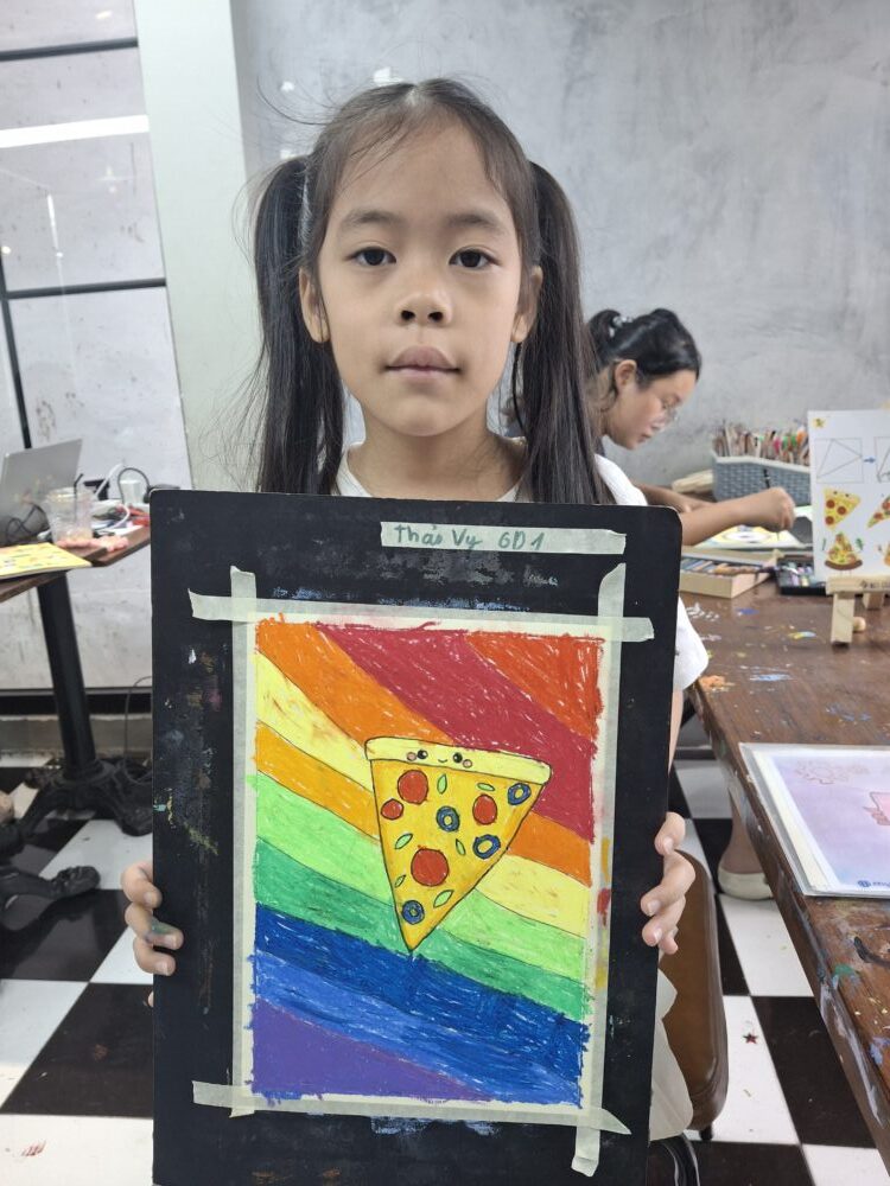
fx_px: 857
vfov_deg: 69.4
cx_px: 445
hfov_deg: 54.9
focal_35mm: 25
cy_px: 593
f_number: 1.8
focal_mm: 4.69
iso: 100
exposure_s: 1/100
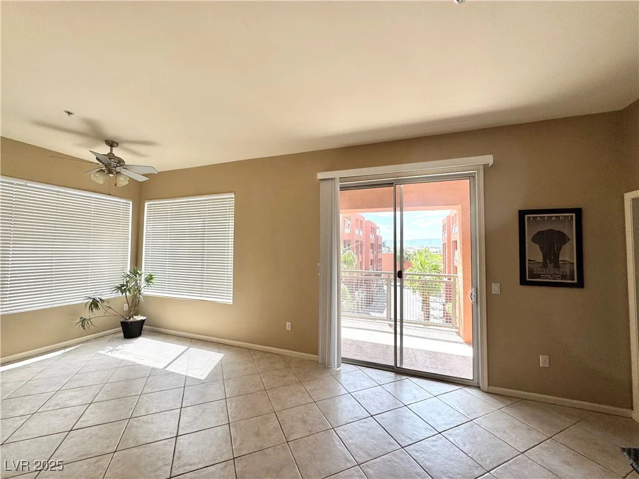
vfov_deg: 85.7
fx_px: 258
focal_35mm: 14
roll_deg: -0.4
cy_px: 240
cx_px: 320
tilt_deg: +2.7
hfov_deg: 102.1
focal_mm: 2.22
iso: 40
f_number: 2.2
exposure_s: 1/312
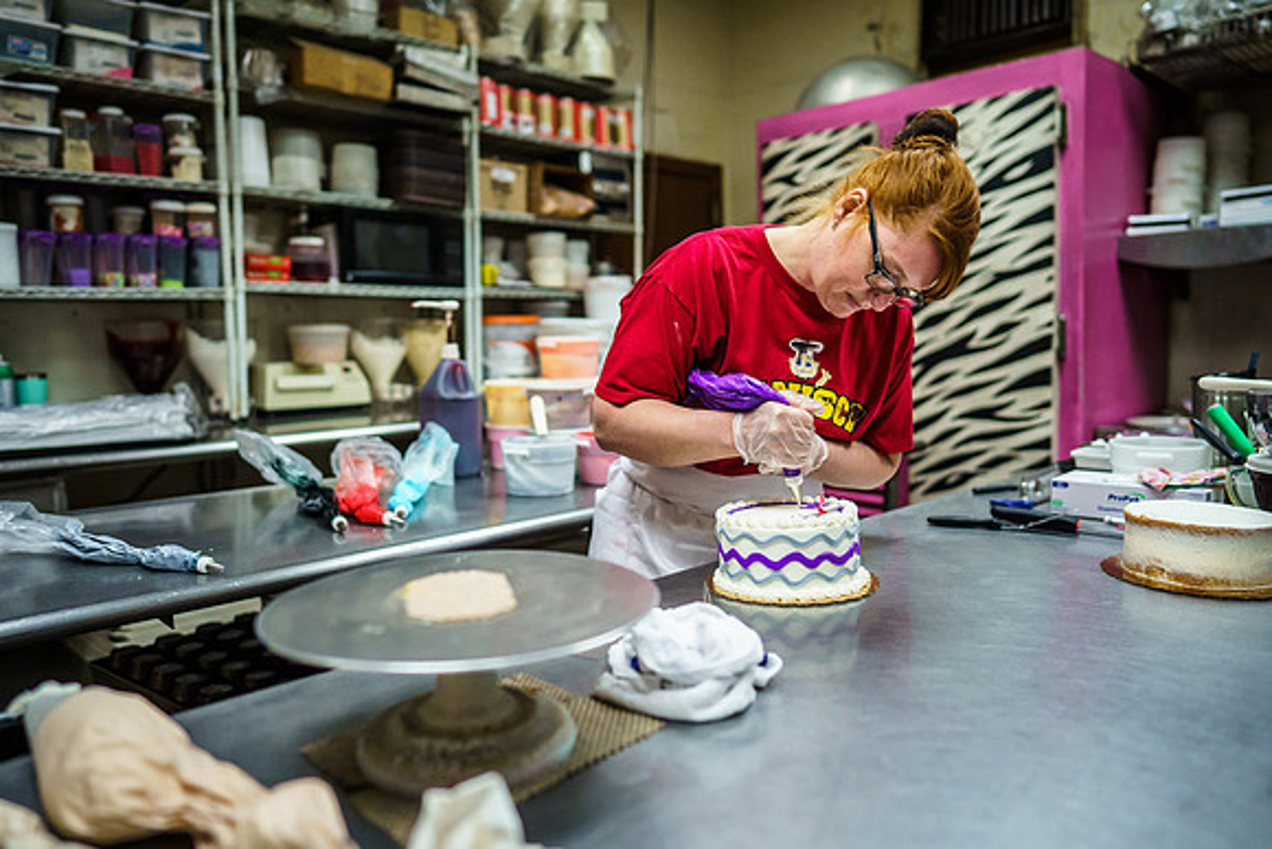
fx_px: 913
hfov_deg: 69.7
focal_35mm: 26
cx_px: 644
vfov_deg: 49.8
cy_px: 398
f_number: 1.6
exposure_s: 1/800
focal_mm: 24
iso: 3200
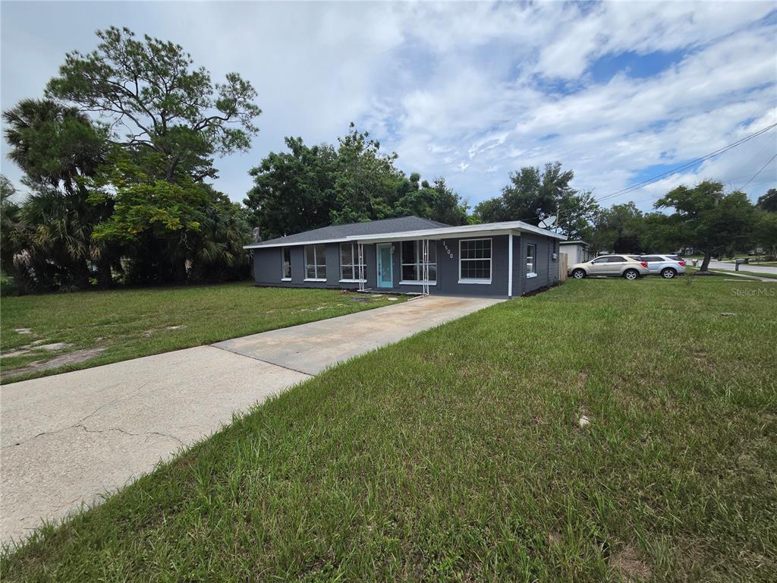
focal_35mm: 13
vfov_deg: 89.9
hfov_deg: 106.2
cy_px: 292
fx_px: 292
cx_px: 388
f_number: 2.2
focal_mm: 2.2
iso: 100
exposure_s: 1/3967
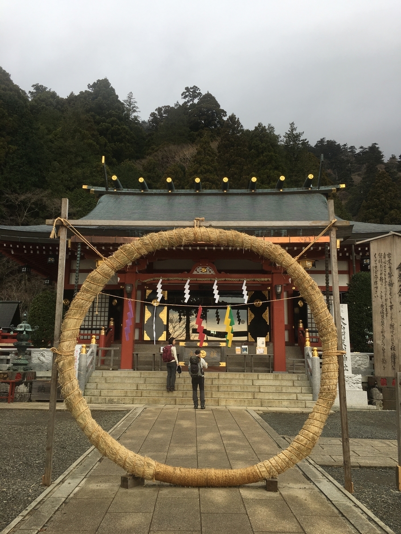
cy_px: 267
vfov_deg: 61.7
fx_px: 448
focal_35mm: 29
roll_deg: -1.7
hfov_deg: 48.2
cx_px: 200
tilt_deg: +10.2
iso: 25
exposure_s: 1/242
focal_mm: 4.15
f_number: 2.2
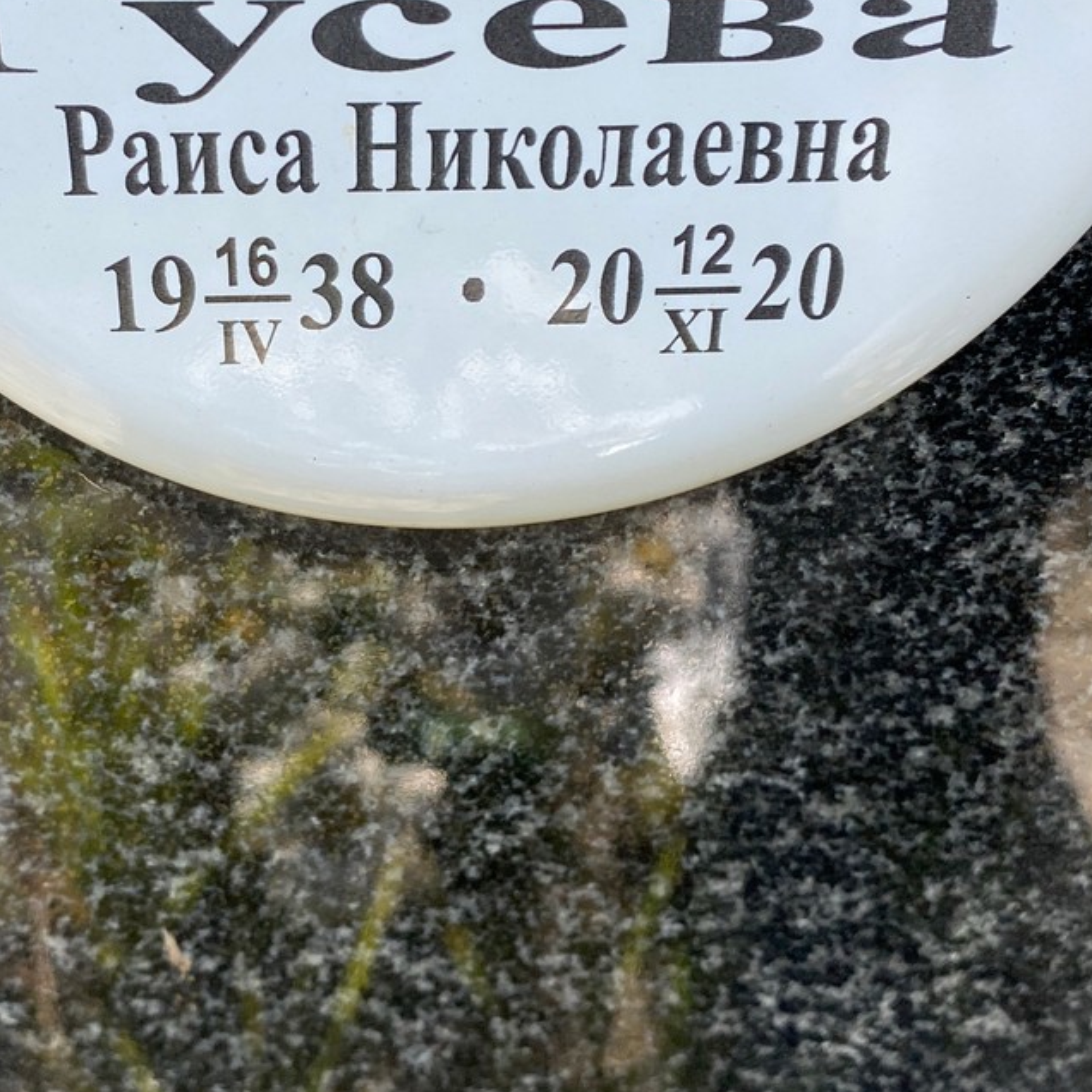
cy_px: 421
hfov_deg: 33.7
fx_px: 1785
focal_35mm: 50
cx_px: 367
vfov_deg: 33.9
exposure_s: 1/762
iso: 32
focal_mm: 4.25
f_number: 1.8
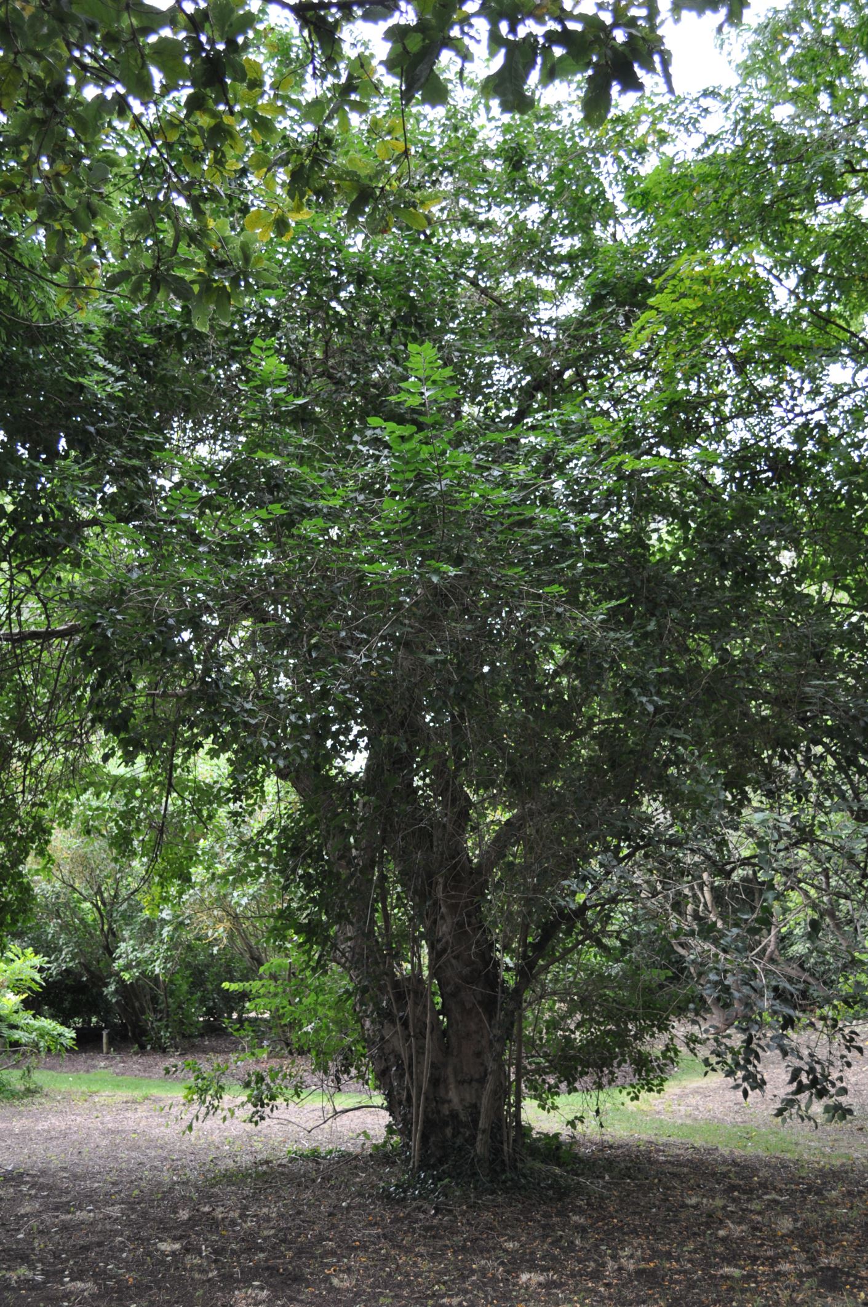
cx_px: 434
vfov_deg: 49.6
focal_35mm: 39
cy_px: 654
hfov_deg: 34.1
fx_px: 1414
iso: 400
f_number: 4.5
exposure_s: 1/80
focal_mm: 26
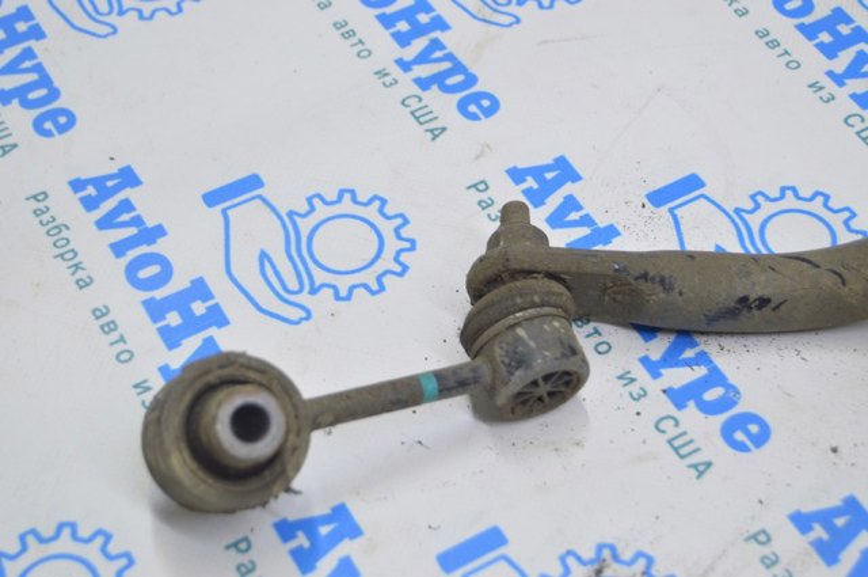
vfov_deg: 20.1
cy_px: 288
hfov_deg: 29.9
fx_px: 1625
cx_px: 434
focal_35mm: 68
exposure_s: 1/20
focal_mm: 45
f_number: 5.6
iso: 400
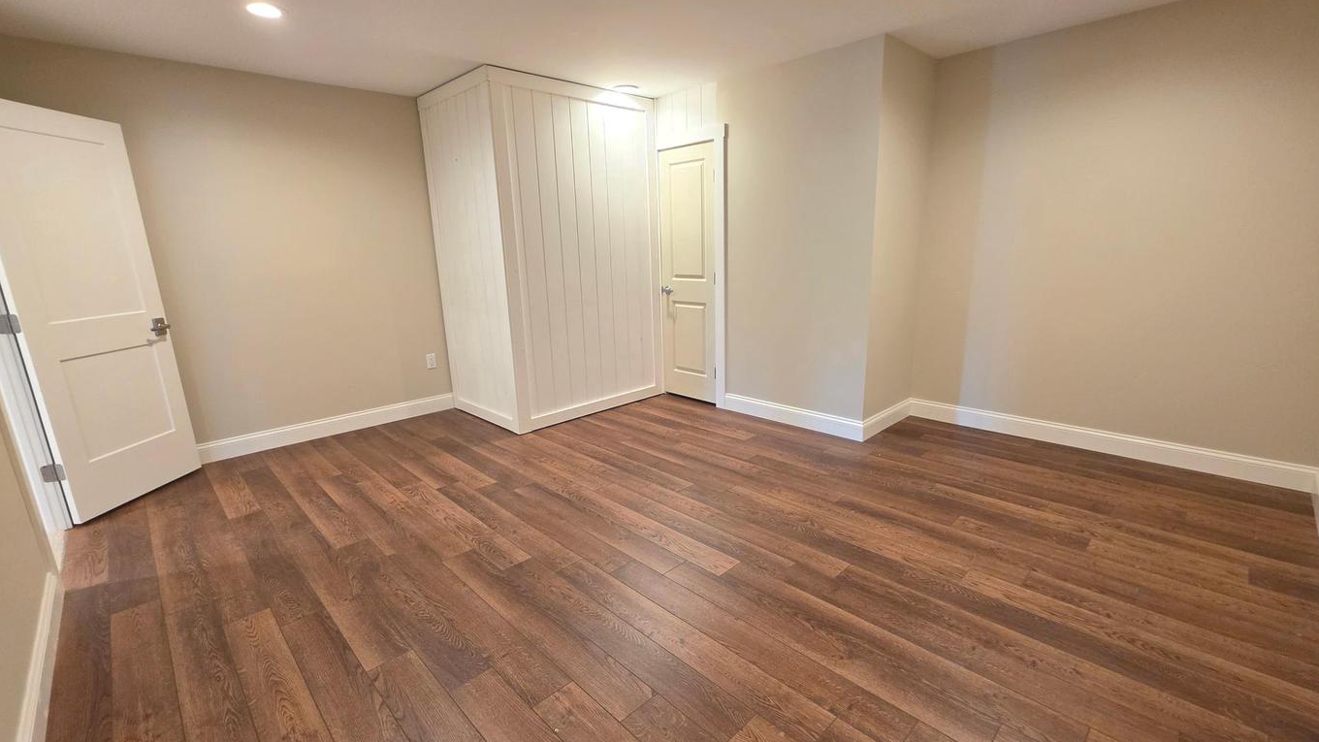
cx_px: 666
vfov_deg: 70.4
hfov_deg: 103.0
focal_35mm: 15
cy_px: 396
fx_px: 525
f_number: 1.9
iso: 200
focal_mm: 2.2
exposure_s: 1/60
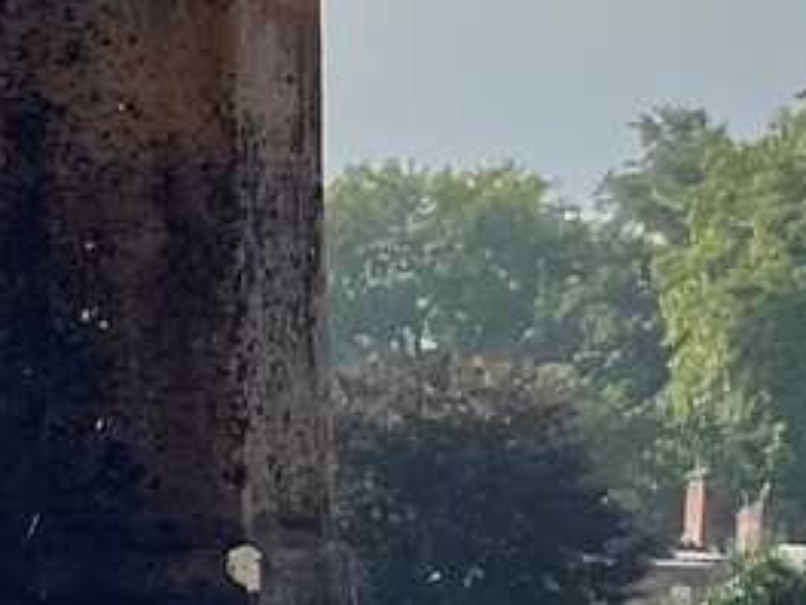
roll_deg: -0.6
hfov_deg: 7.4
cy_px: 758
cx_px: -2275
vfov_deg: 7.3
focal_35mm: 202
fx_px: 4703
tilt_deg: -5.3
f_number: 1.6
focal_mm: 4.2
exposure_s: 1/4831
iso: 32
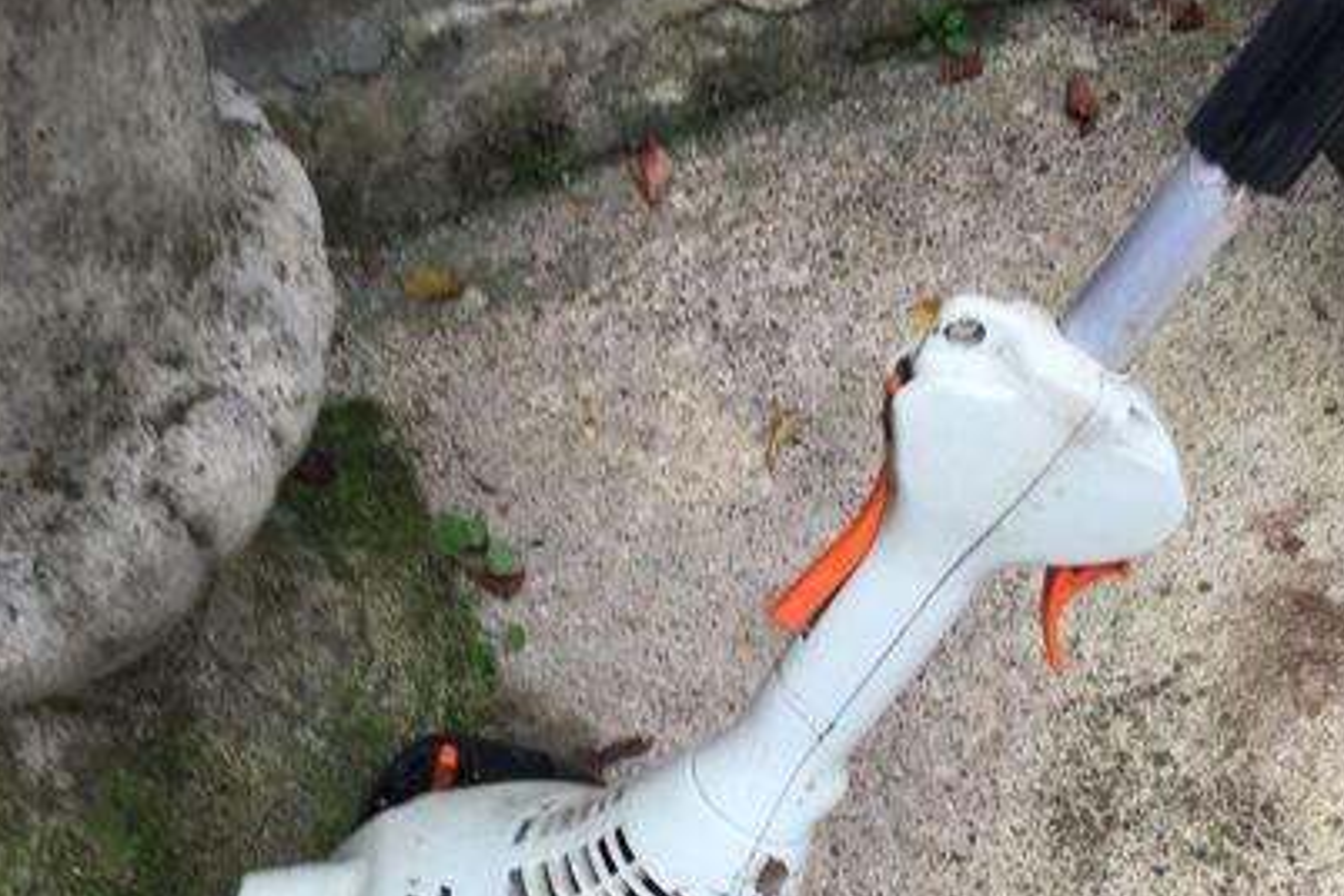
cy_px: 715
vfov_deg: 27.5
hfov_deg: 41.1
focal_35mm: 48
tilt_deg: -61.8
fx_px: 1792
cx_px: 725
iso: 32
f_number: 2.2
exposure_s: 1/100
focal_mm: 4.15
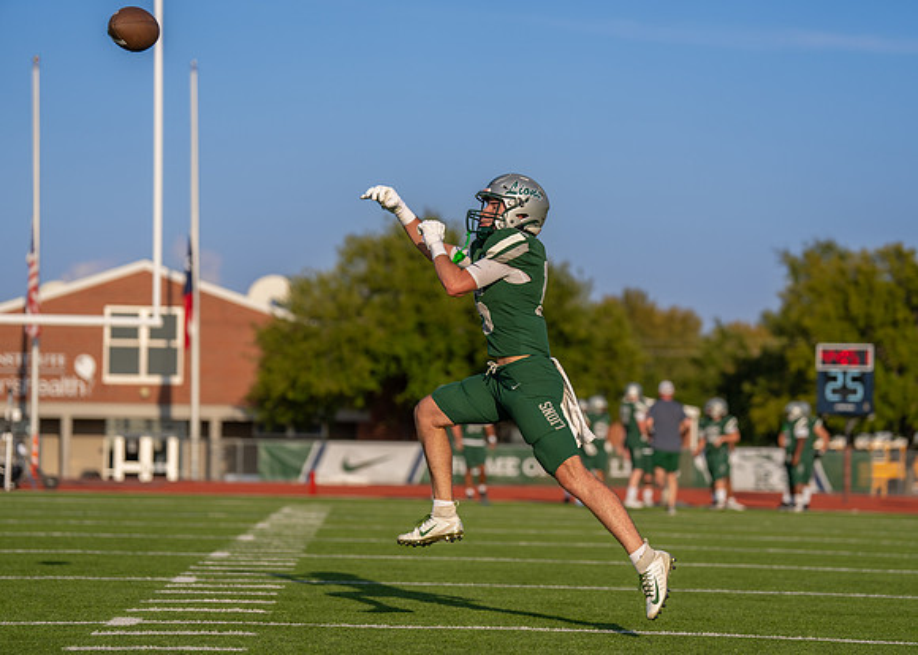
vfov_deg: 11.7
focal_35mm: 122
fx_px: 3192
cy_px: 336
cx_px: 504
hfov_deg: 16.4
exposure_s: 1/2500
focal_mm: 114
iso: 100
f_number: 2.8
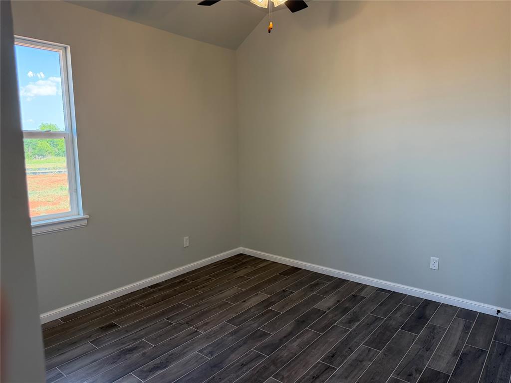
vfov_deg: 56.8
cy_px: 192
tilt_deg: -7.2
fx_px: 354
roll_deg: +0.8
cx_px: 256
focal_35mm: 24
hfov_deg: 71.6
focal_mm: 6.76
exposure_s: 1/159
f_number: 1.78
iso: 200
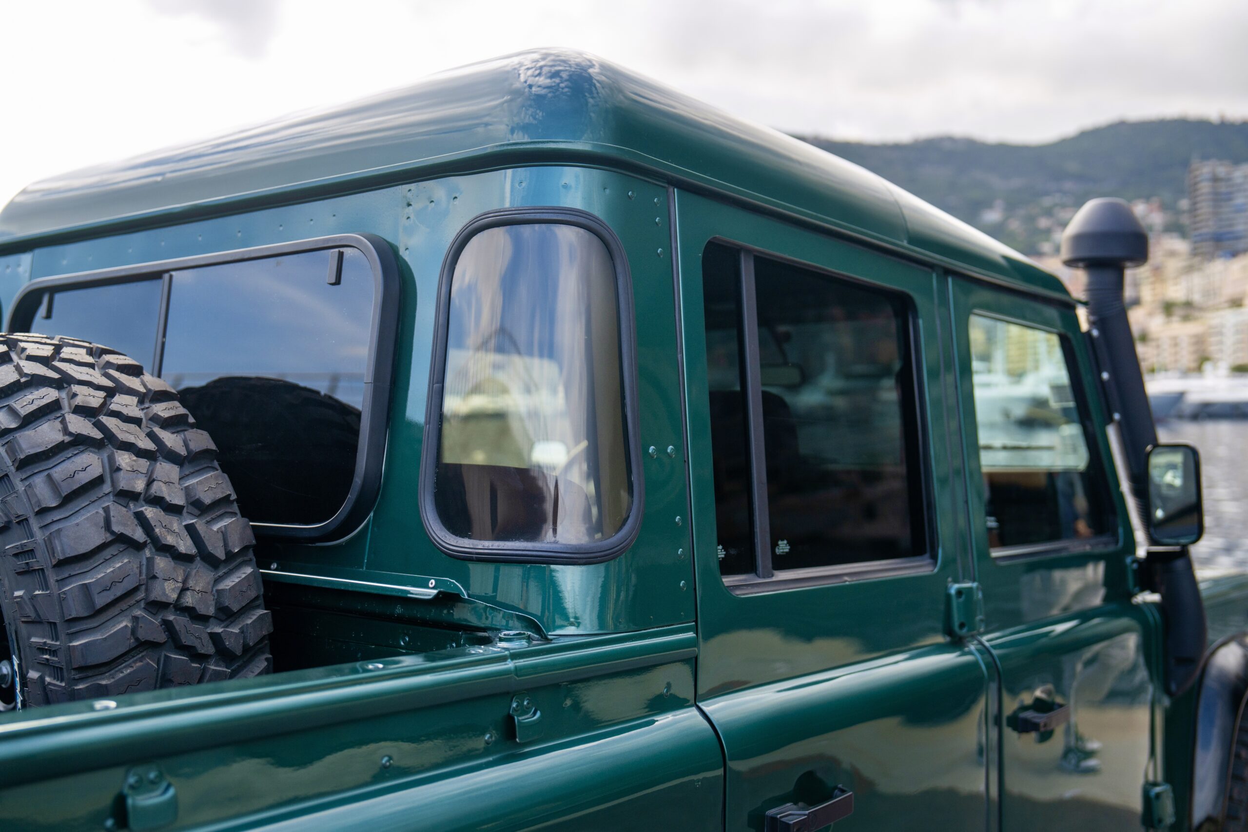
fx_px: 1248
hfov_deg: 53.1
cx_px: 624
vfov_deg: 36.9
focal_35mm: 36
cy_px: 416
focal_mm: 36
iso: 250
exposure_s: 1/400
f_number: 2.8
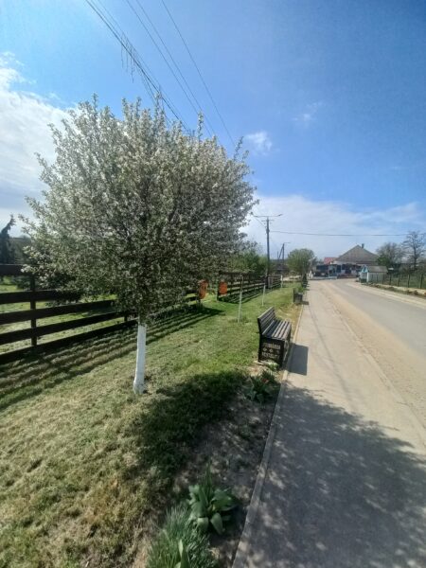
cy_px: 284
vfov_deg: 106.2
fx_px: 213
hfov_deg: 89.9
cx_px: 213
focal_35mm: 13
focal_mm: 1.42
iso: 40
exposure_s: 1/1645
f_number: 2.2
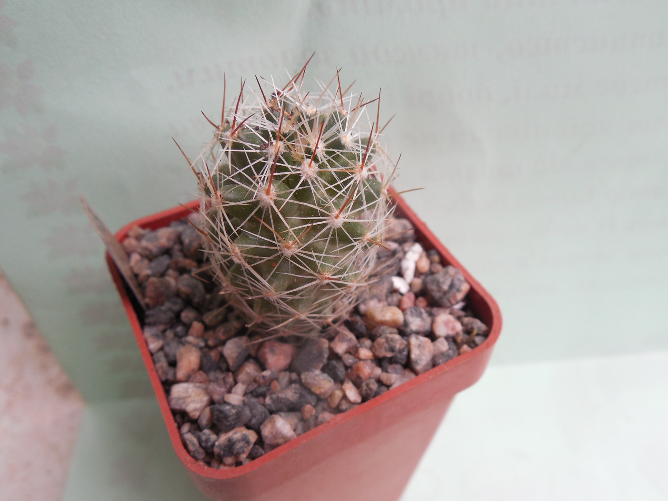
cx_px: 334
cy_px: 250
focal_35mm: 31
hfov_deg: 58.4
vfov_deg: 45.4
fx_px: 598
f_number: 3.6
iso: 125
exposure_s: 1/60
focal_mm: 5.6
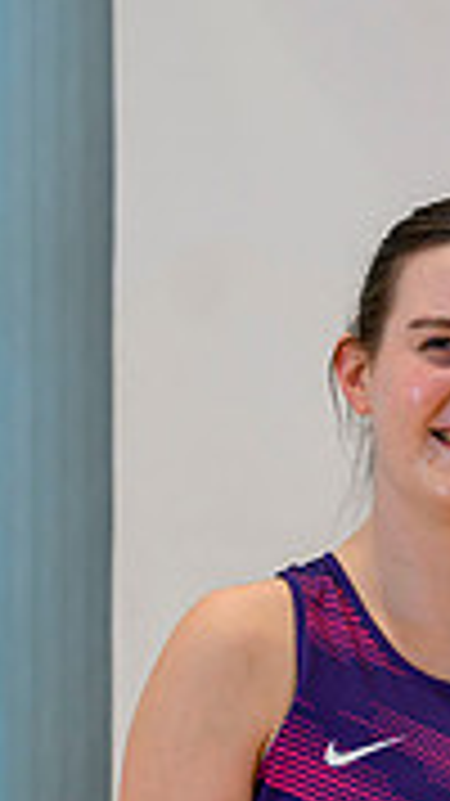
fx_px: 8090
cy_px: 846
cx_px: 1337
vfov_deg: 5.7
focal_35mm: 381
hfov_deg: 3.1
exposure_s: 1/160
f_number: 3.5
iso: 500
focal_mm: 96
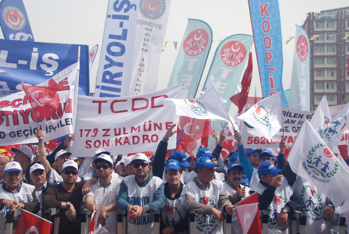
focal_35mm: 46
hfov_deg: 42.3
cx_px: 174
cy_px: 117
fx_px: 451
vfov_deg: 29.0
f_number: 8
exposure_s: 1/250
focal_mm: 31
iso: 100
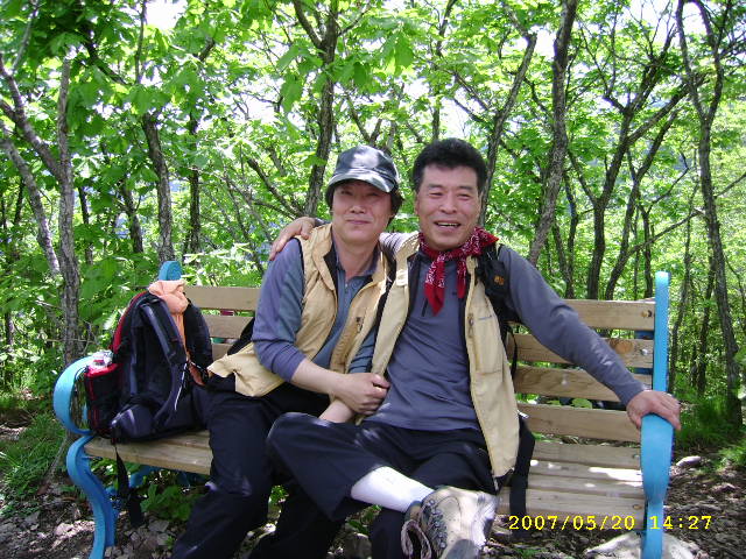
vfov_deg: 40.7
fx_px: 754
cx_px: 373
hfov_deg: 52.6
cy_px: 280
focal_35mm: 35
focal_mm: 5.95
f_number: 2.8
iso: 50
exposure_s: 1/272
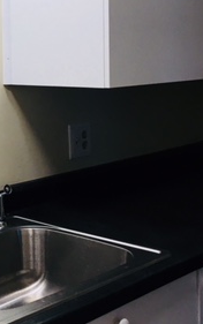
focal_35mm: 70
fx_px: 619
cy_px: 73
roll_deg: -0.1
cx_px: -40
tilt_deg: -0.9
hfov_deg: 17.7
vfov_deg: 28.8
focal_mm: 4.15
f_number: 2.2
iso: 25
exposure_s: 1/40
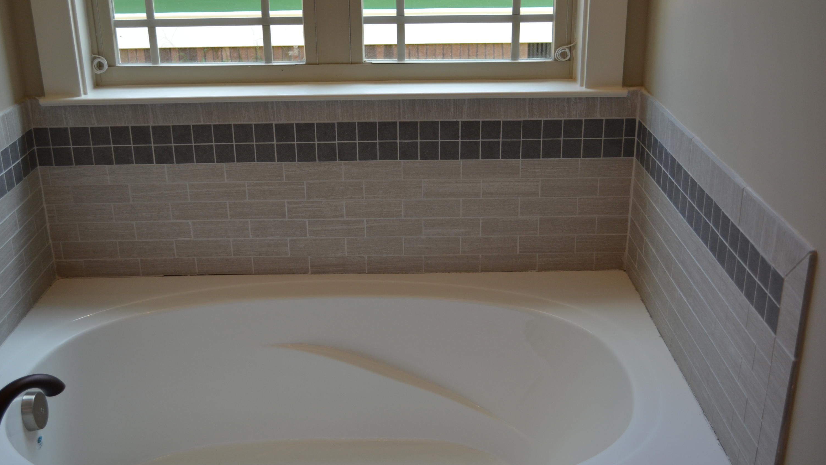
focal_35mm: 41
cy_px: 241
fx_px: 898
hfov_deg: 49.4
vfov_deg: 29.0
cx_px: 413
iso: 250
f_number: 4.2
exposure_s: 1/125
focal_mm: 26
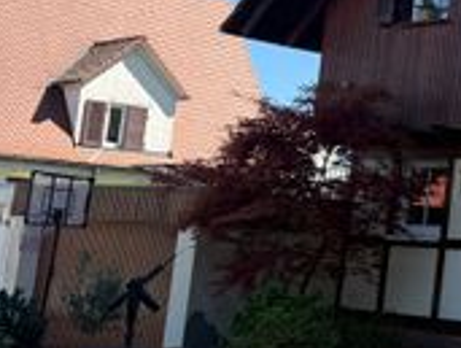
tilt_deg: +8.5
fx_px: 1121
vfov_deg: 17.5
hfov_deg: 19.2
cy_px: 81
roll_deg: -3.5
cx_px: 758
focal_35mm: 84
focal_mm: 6.76
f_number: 1.78
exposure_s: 1/2110
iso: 80
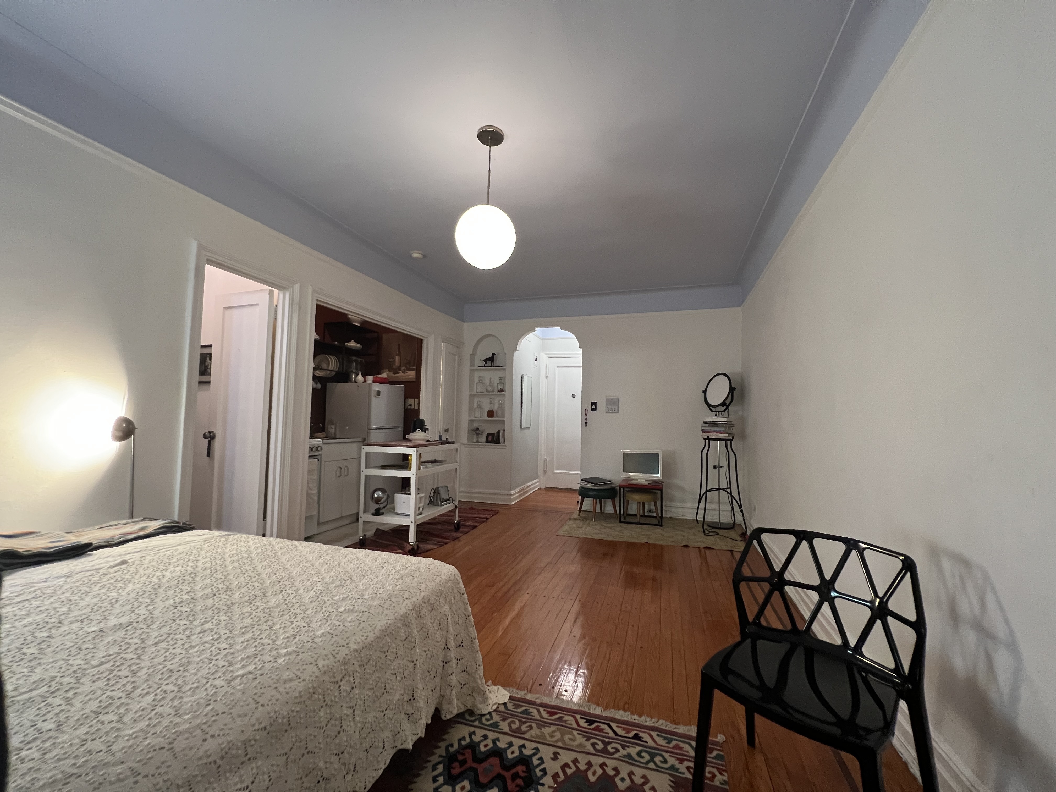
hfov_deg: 106.2
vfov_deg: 89.9
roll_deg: -1.6
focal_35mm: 13
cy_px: 396
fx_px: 397
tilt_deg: +4.3
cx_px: 528
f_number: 1.8
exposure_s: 1/60
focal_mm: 1.57
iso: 400
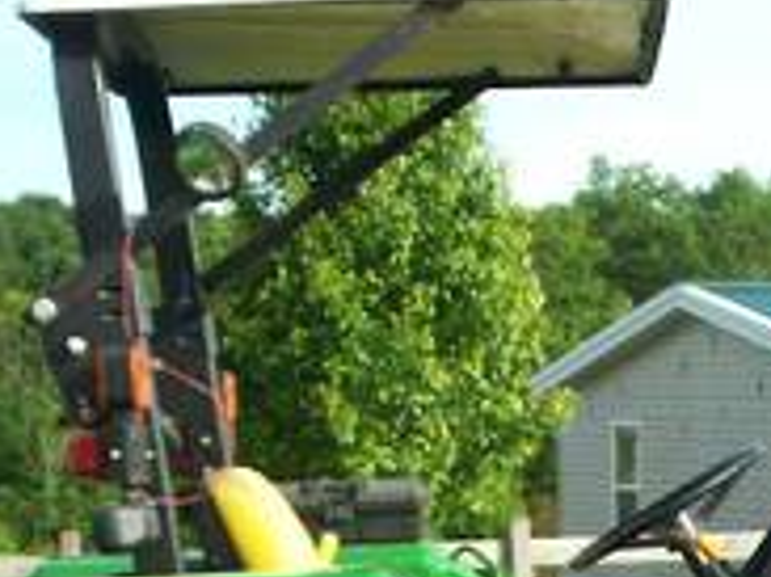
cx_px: 699
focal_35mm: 107
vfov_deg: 13.2
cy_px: 825
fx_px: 2382
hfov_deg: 18.1
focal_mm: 5.9
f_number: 4.5
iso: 100
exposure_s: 1/264
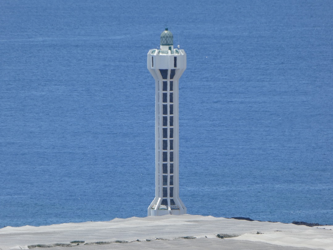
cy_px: 125
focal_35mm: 639
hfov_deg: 3.1
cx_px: 166
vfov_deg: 2.3
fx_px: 6146
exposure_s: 1/320
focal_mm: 114.4
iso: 80
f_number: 6.2
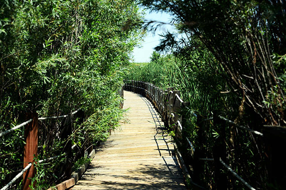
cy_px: 95
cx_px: 143
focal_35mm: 62
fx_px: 492
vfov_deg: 21.9
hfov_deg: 32.4
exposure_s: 1/1000
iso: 250
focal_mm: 62
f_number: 5
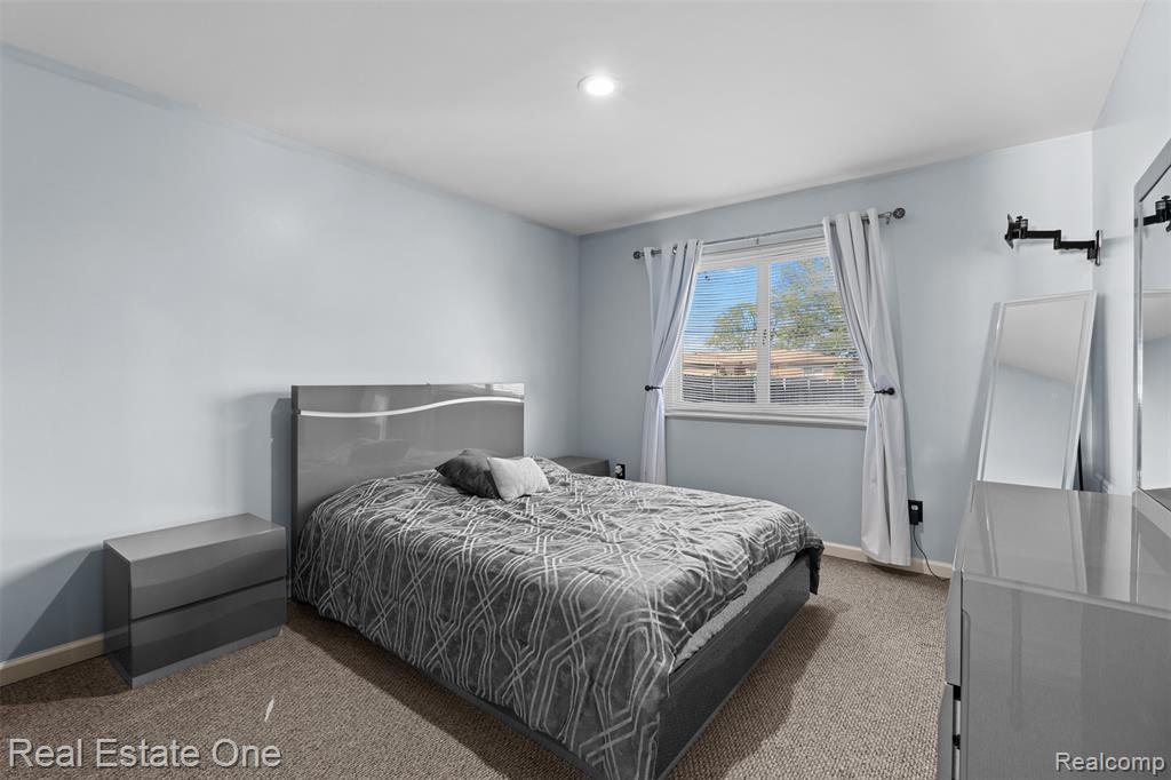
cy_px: 390
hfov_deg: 96.8
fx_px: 520
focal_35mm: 16
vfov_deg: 73.7
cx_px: 586
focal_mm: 16
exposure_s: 1/2
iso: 400
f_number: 8
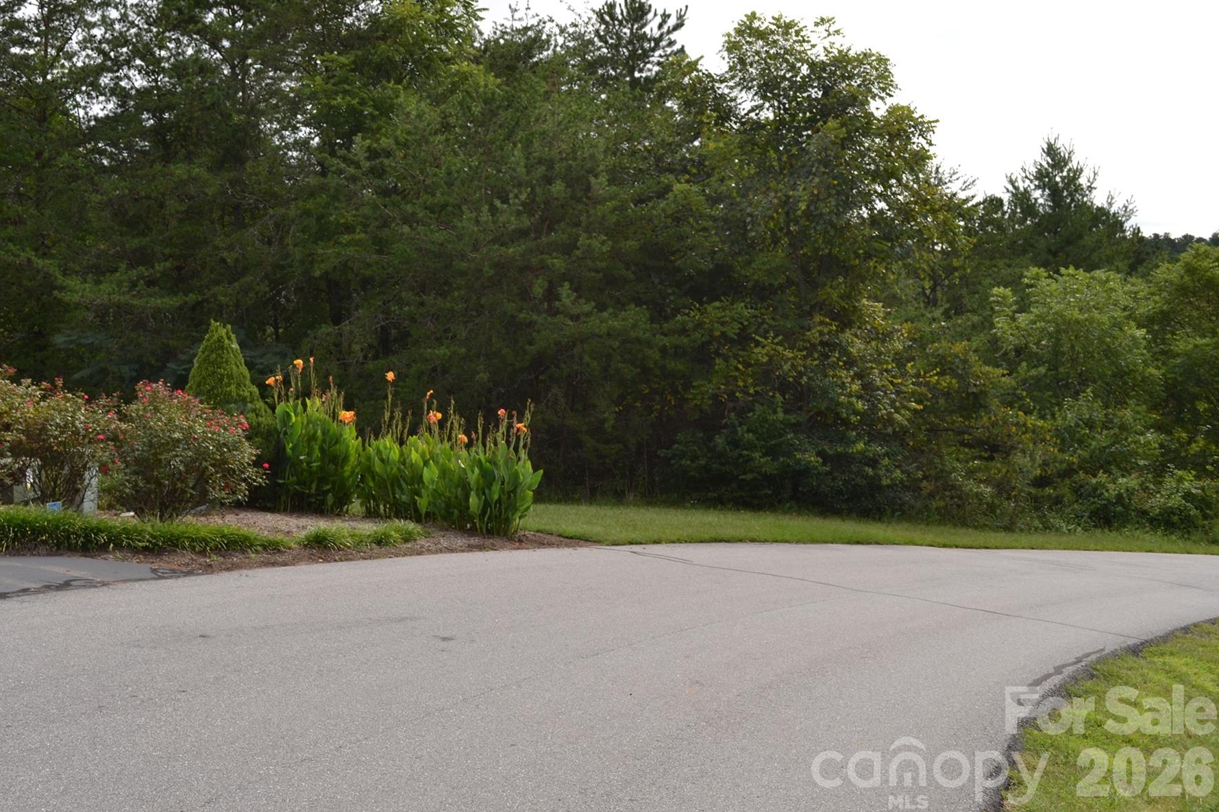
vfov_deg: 35.0
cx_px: 522
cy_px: 353
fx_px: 1286
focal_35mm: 38
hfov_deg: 50.5
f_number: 7.1
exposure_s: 1/200
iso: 100
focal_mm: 22
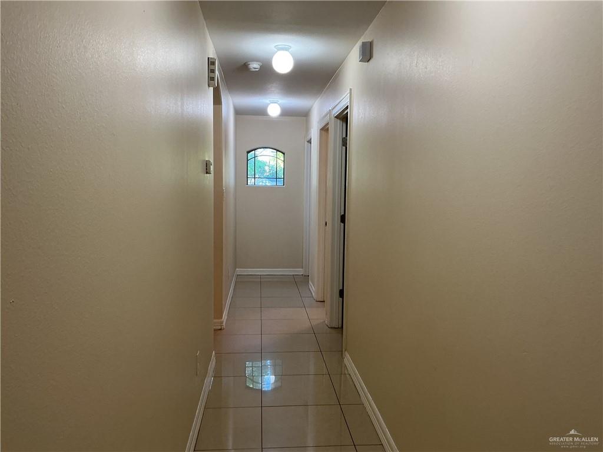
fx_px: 505
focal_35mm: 29
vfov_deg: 48.2
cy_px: 226
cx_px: 302
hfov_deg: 61.7
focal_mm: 3
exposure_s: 1/60
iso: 64
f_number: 1.8
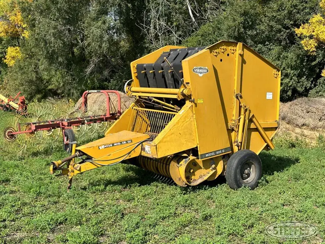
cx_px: 162
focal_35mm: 48
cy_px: 122
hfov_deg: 39.7
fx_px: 451
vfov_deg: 30.3
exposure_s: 1/2809
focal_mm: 6.86
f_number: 1.78
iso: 64
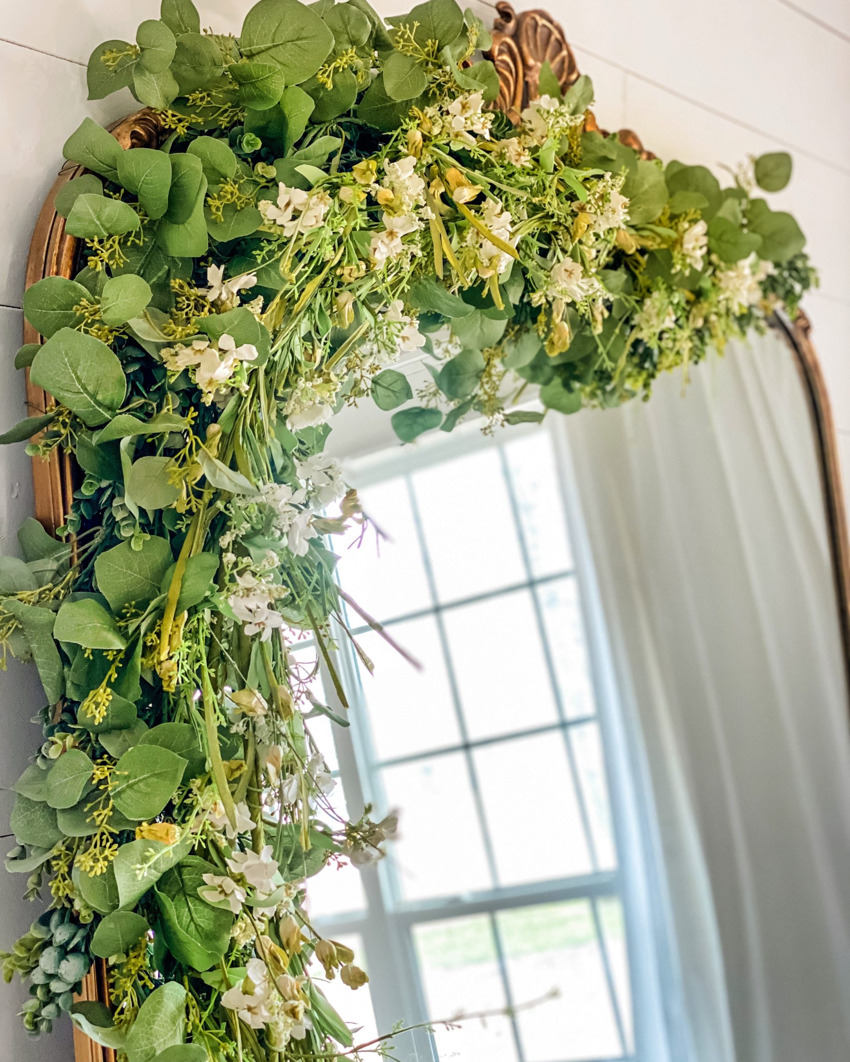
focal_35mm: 55
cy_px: 517
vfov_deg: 34.1
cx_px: 419
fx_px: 1729
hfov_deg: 27.6
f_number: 2
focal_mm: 6
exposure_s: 1/60
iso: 250
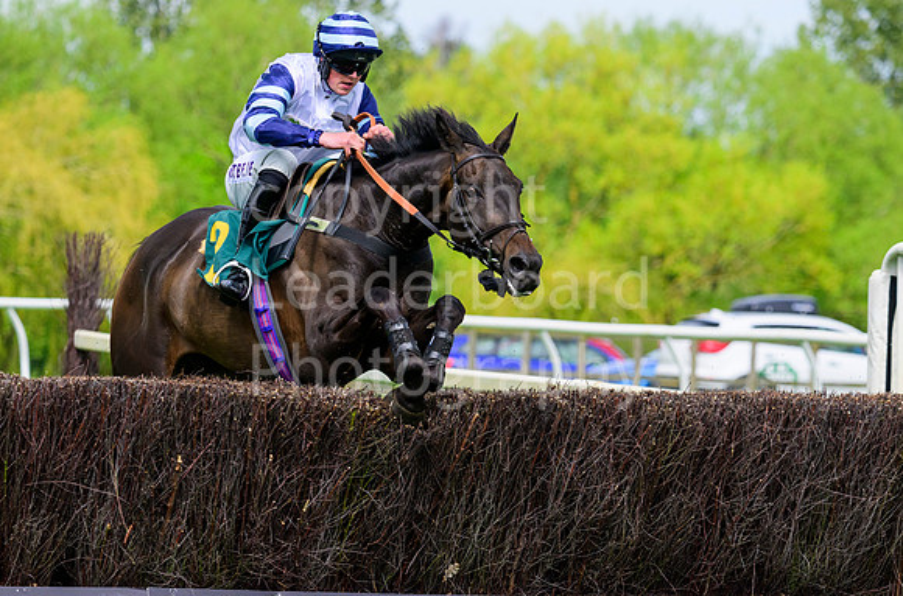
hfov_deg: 6.1
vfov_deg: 4.0
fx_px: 8476
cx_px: 423
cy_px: 439
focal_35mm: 339
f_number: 6.3
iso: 1000
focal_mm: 230
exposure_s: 1/3200
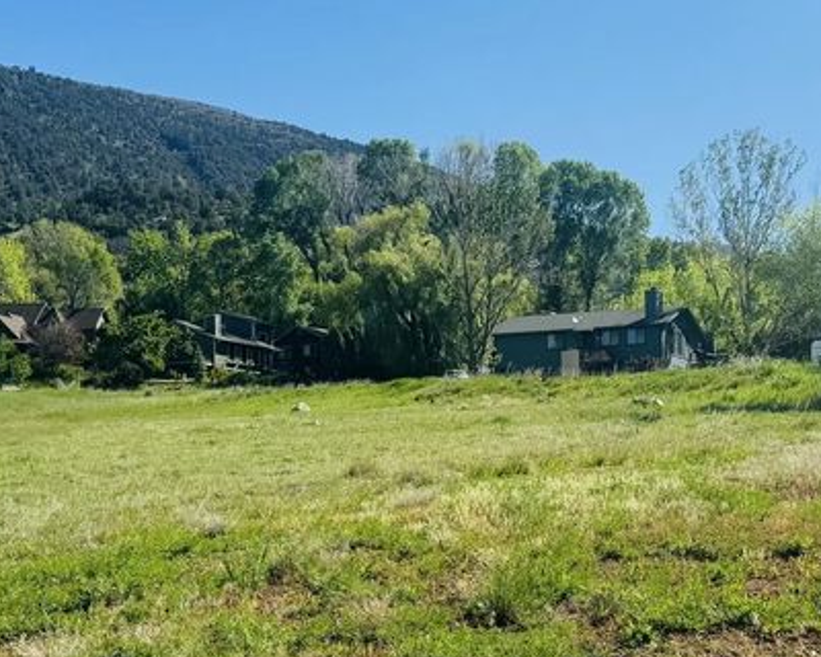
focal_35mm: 60
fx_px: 1458
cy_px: 425
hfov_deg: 31.0
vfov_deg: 25.3
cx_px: 605
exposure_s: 1/4310
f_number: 1.78
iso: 80
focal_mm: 6.76
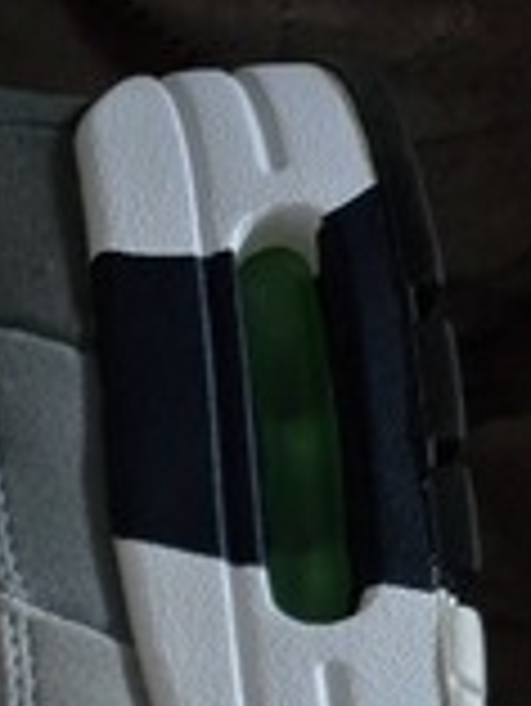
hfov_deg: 13.1
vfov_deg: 16.4
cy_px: 1284
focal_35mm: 100
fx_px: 2043
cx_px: -486
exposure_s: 1/100
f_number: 1.8
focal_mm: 5.4
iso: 1250
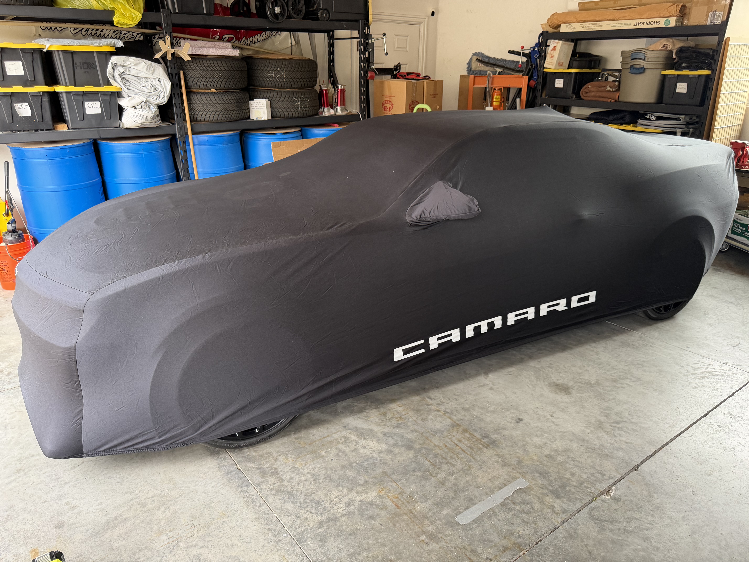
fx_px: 519
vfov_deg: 56.8
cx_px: 374
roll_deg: +0.2
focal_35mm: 24
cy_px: 281
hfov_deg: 71.6
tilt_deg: -21.8
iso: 200
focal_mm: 6.76
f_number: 1.78
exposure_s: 1/80
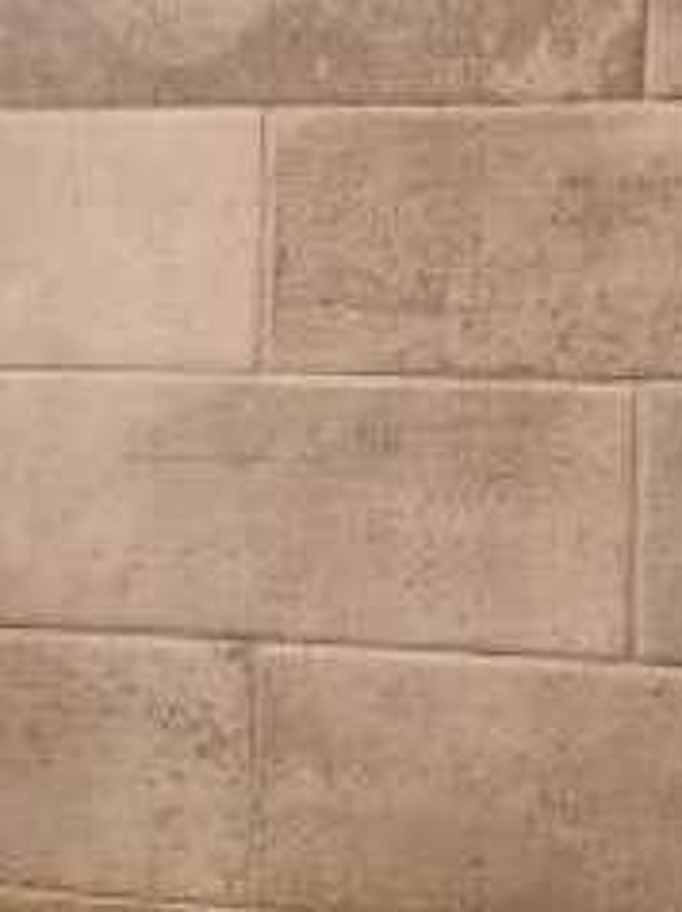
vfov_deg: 11.4
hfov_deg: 8.5
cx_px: 103
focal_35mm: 174
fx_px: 4579
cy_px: 376
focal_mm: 5.4
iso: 200
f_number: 1.8
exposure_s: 1/100
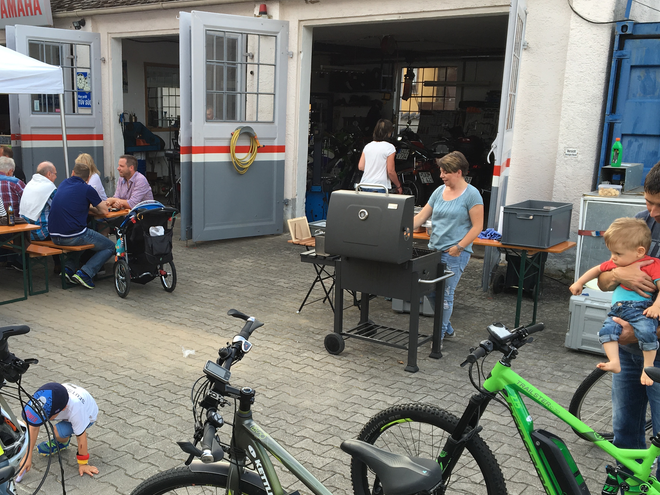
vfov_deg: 35.8
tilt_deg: -13.6
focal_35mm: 40
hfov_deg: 46.5
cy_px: 294
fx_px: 763
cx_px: 262
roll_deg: -1.9
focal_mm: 4.15
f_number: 2.2
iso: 25
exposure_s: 1/208
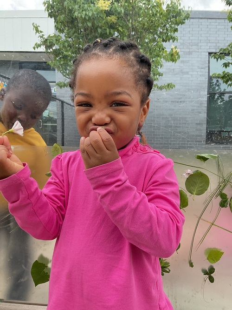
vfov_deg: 61.6
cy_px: 155
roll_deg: -1.1
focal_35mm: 29
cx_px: 116
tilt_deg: -4.2
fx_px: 259
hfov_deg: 48.3
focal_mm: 3
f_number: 1.8
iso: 16
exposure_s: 1/331
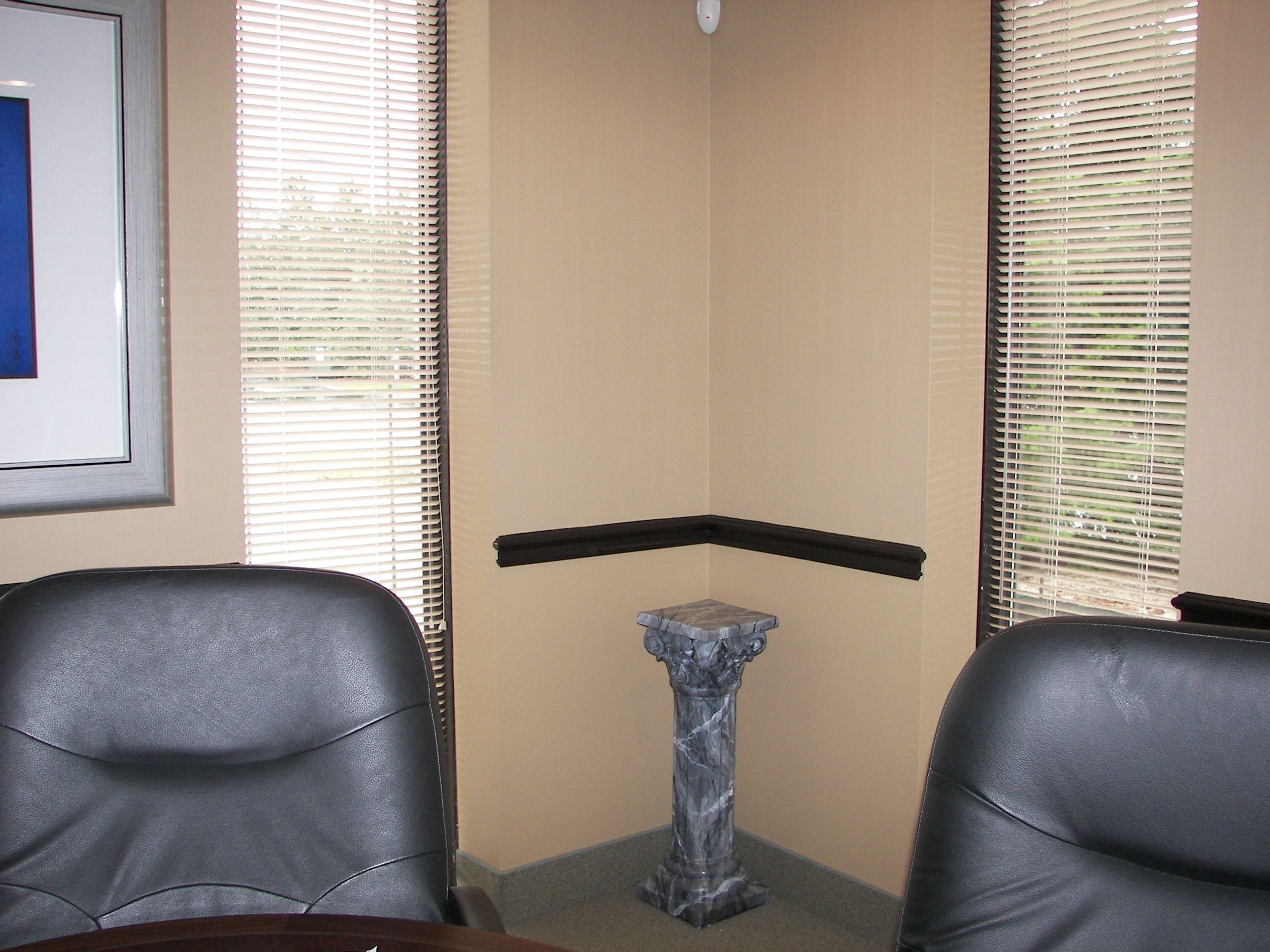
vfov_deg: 39.7
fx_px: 1321
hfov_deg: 51.4
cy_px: 476
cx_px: 635
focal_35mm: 36
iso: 100
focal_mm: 6
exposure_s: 1/30
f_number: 2.8
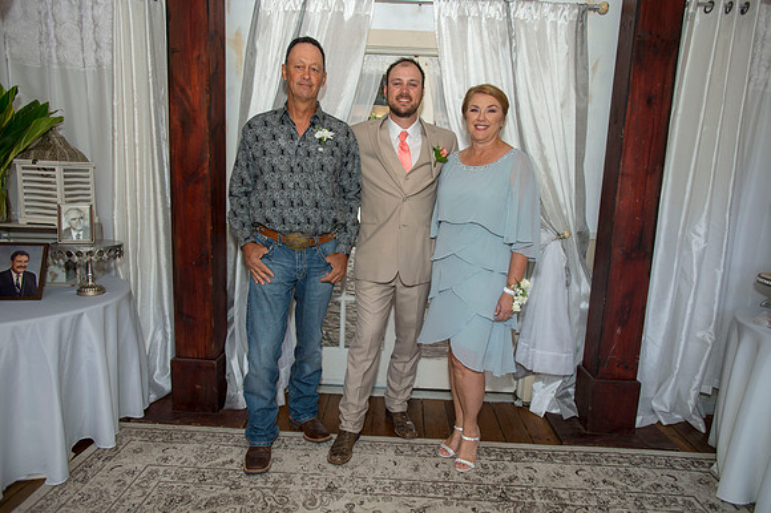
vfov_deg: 57.2
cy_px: 256
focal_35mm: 22
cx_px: 386
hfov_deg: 78.6
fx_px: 471
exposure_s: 1/100
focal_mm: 22
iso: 200
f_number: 3.2
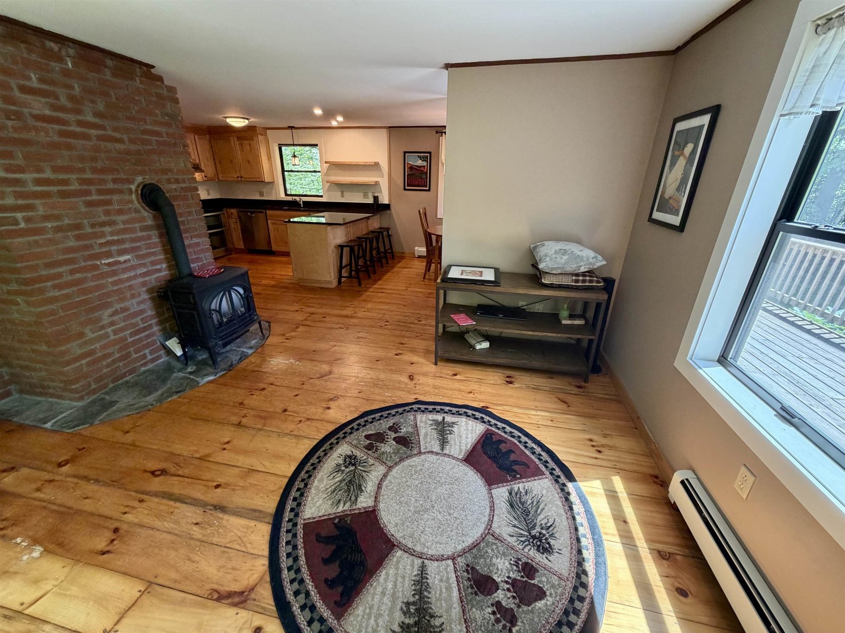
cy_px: 316
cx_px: 422
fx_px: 342
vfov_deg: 85.7
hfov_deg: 102.1
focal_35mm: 14
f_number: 2.2
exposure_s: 1/60
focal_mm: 2.22
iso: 200
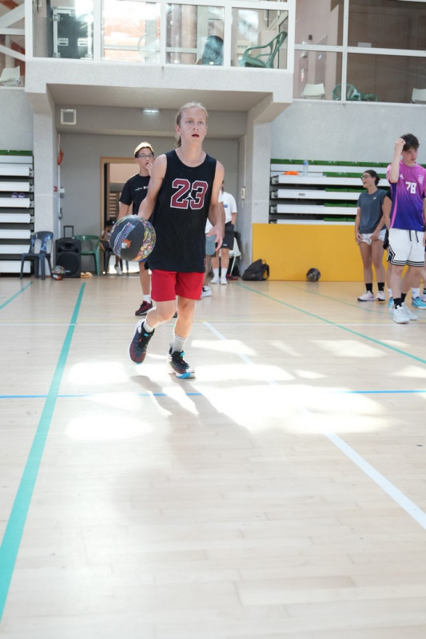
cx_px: 213
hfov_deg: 31.9
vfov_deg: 46.4
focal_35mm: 42
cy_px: 320
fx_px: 746
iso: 1600
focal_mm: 28
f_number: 2.8
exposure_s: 1/400
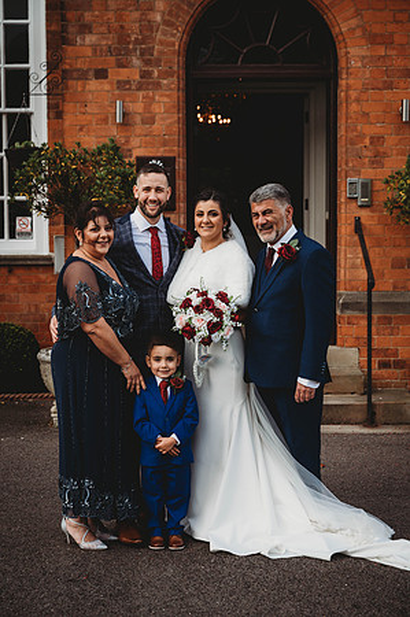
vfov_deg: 28.9
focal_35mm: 70
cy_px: 308
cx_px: 205
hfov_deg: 19.4
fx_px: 1199
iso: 100
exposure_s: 1/400
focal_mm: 70
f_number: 4.5
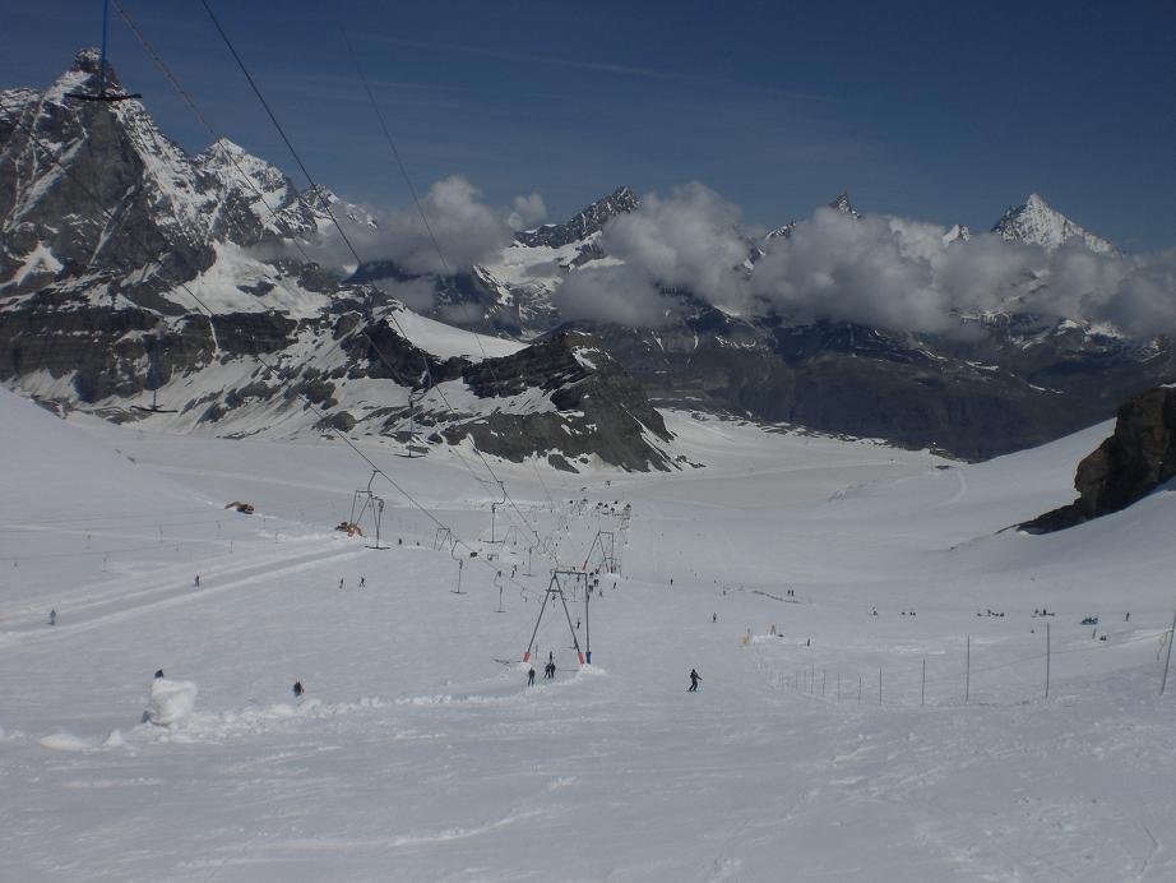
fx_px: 1291
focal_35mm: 38
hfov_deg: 49.0
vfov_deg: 37.7
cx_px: 588
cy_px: 442
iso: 50
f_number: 4.4
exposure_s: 1/2000
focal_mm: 6.3
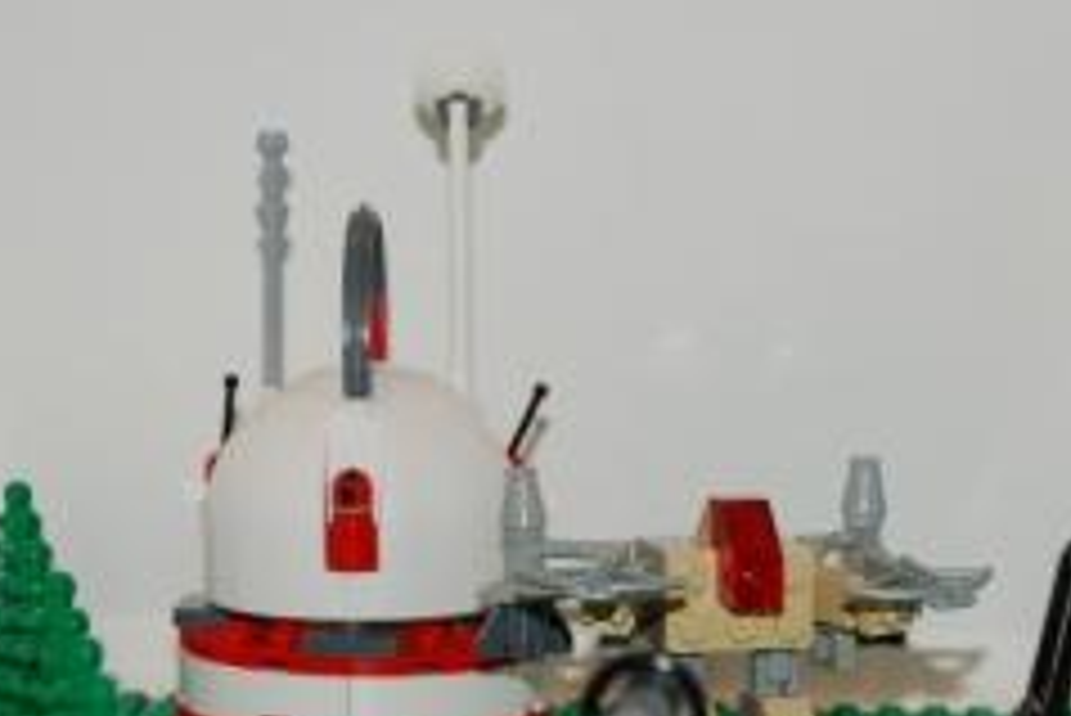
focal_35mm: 124
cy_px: 486
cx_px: 648
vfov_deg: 11.1
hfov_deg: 16.5
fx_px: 3691
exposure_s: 1/60
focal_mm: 44
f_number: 4.8
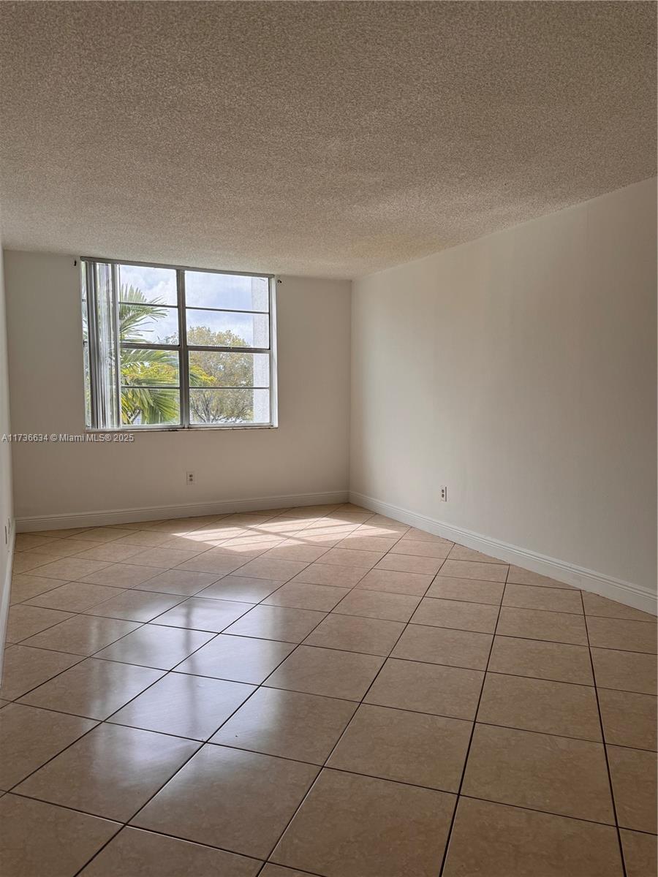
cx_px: 329
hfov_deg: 56.8
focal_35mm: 24
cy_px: 438
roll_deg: -0.2
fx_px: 608
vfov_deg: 71.6
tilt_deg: -3.9
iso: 80
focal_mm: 6.86
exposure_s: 1/1010
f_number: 1.78
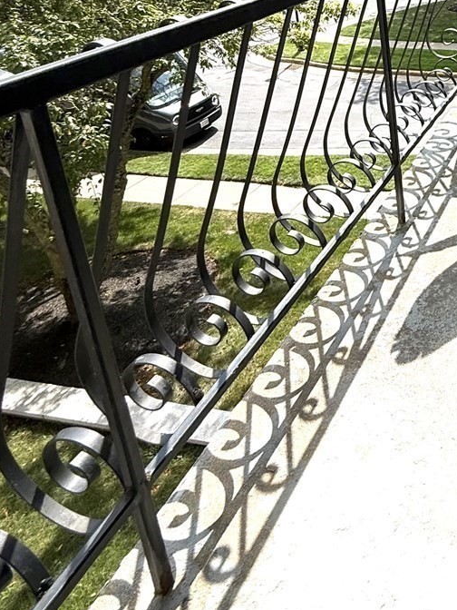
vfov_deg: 49.1
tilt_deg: -14.9
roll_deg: +1.2
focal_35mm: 32
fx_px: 563
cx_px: 520
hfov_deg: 36.3
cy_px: 34
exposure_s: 1/1961
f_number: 2.2
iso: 80
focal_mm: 2.22
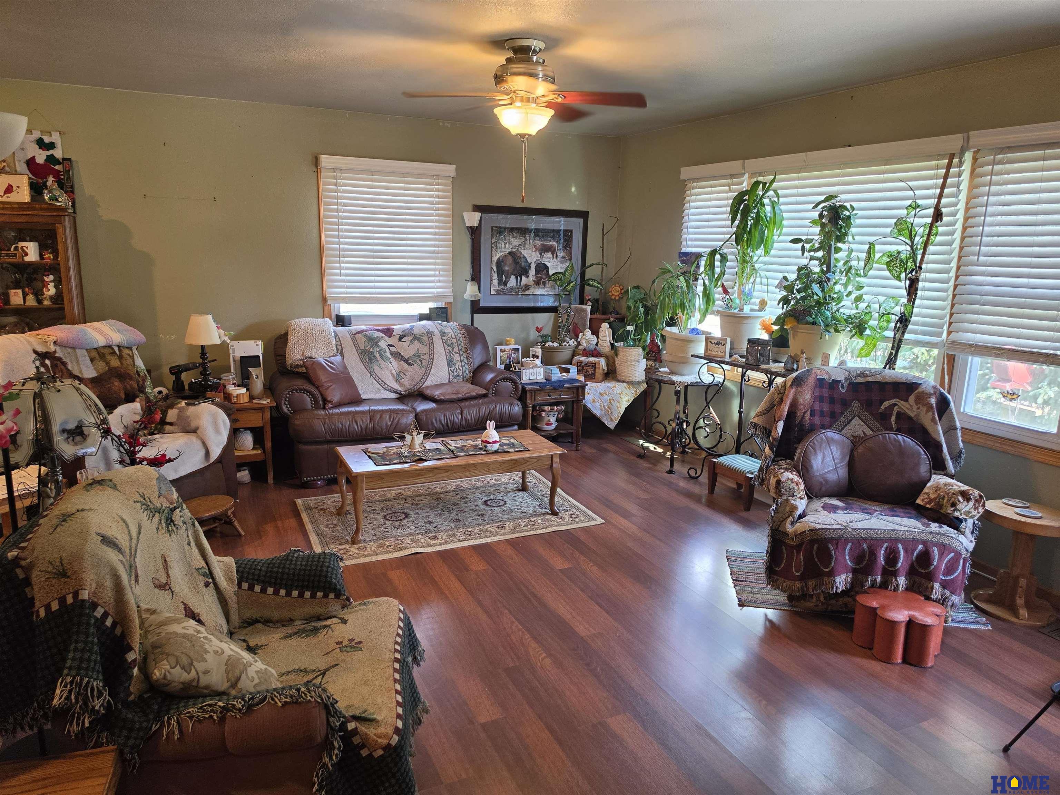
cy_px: 398
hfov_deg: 73.9
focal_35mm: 23
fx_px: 704
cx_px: 530
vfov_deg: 58.9
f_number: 1.4
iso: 160
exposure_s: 1/120
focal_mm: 6.5
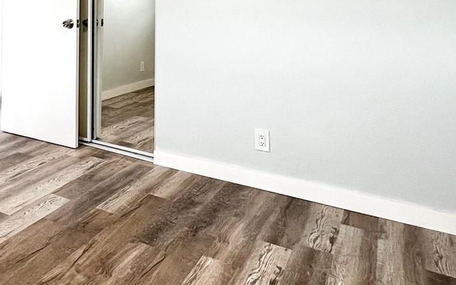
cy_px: -17
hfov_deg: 55.8
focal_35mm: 32
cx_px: 98
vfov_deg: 34.8
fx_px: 398
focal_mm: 1.57
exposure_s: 1/120
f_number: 1.8
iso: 200
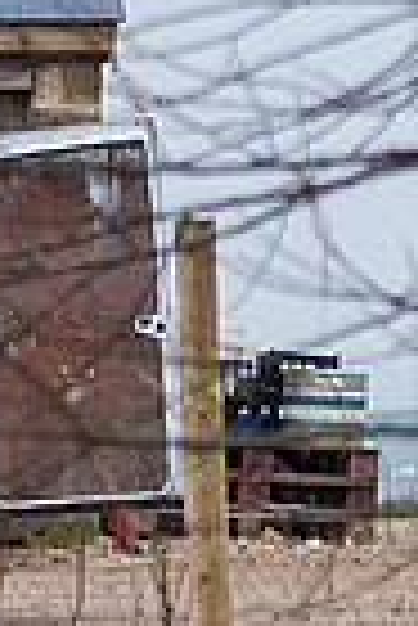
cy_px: 487
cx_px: -1177
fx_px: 14419
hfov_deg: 1.6
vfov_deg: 2.5
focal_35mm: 830
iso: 640
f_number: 2.8
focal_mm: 70
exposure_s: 1/2000
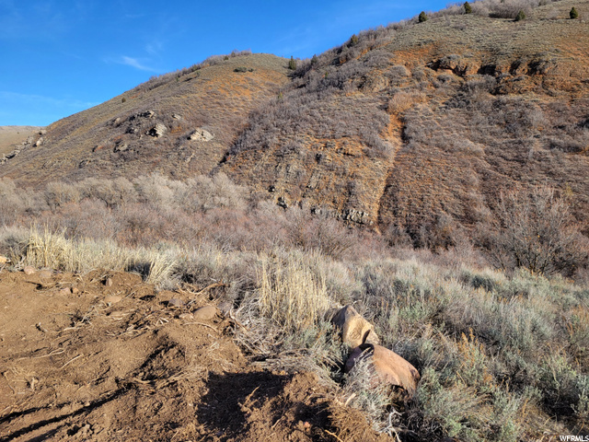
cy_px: 221
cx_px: 294
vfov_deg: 53.1
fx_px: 442
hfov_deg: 67.3
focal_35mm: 26
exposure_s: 1/976
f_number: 1.8
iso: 40
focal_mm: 5.4
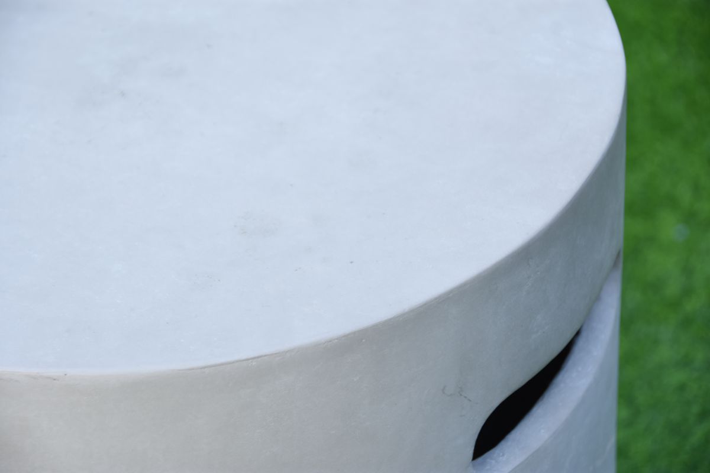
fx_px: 2810
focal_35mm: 142
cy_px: 236
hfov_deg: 14.4
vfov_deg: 9.6
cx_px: 355
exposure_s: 1/180
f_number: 5.6
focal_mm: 95
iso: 560
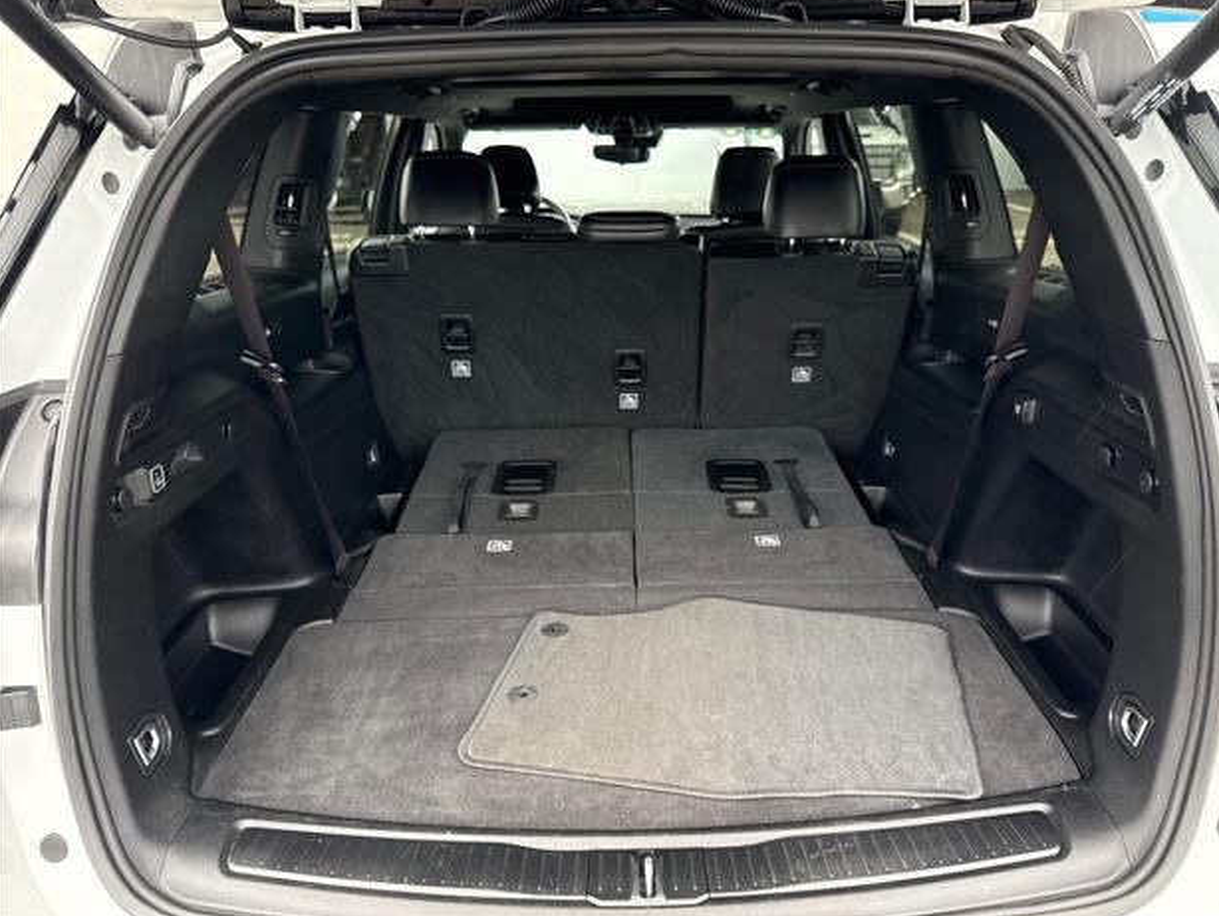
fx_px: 881
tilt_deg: -18.9
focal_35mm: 25
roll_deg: +1.6
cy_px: 445
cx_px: 631
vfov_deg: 54.9
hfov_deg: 69.3
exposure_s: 1/111
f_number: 1.78
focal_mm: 6.76
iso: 200
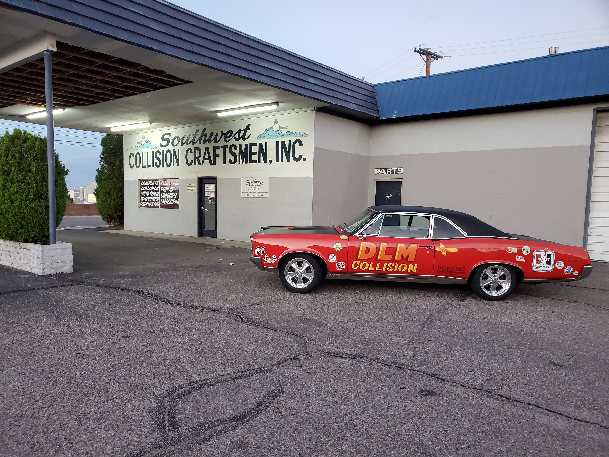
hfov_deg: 67.3
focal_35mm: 26
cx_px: 304
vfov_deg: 53.1
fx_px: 457
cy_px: 228
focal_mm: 4.3
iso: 250
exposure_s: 1/40
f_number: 2.4
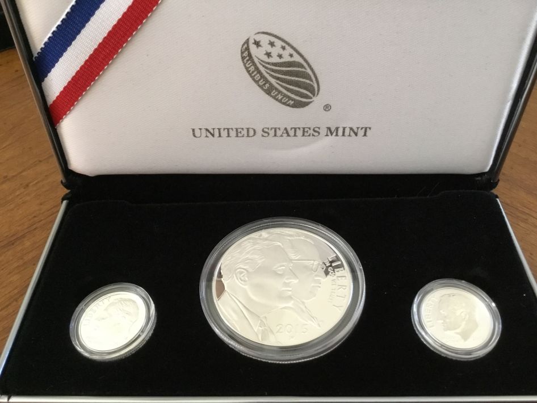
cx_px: 268
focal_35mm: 31
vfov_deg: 45.5
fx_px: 481
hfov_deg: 58.3
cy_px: 202
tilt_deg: -46.1
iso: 200
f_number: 2.4
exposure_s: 1/30
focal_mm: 3.3
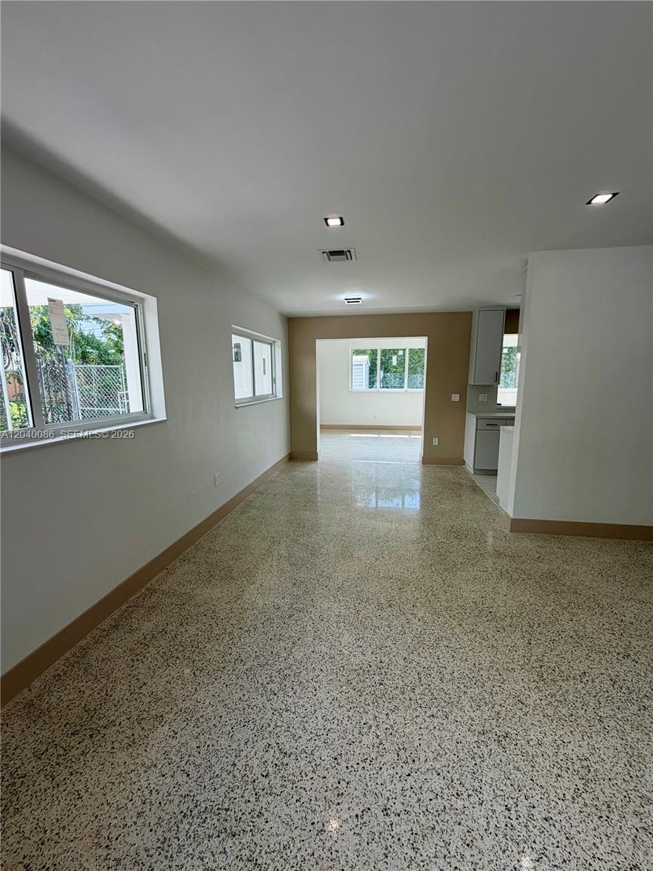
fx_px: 352
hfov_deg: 85.7
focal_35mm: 14
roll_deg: +0.6
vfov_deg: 102.1
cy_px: 436
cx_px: 326
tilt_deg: -8.0
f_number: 2.2
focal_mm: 2.22
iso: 40
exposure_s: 1/156
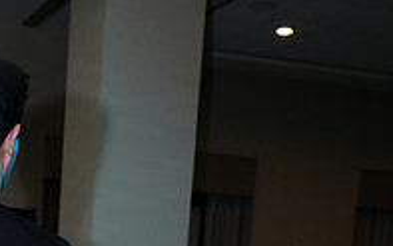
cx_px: 35
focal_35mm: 90
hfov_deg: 22.5
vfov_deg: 12.8
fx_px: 964
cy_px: 480
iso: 4000
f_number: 5
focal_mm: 30
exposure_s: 1/200
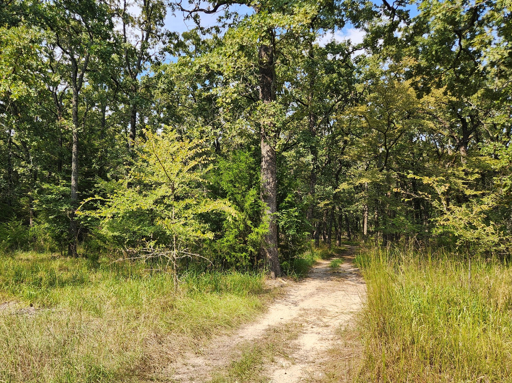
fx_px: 399
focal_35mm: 27
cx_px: 216
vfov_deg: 51.3
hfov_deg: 65.0
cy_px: 208
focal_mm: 5.4
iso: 20
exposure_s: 1/767
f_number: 1.8
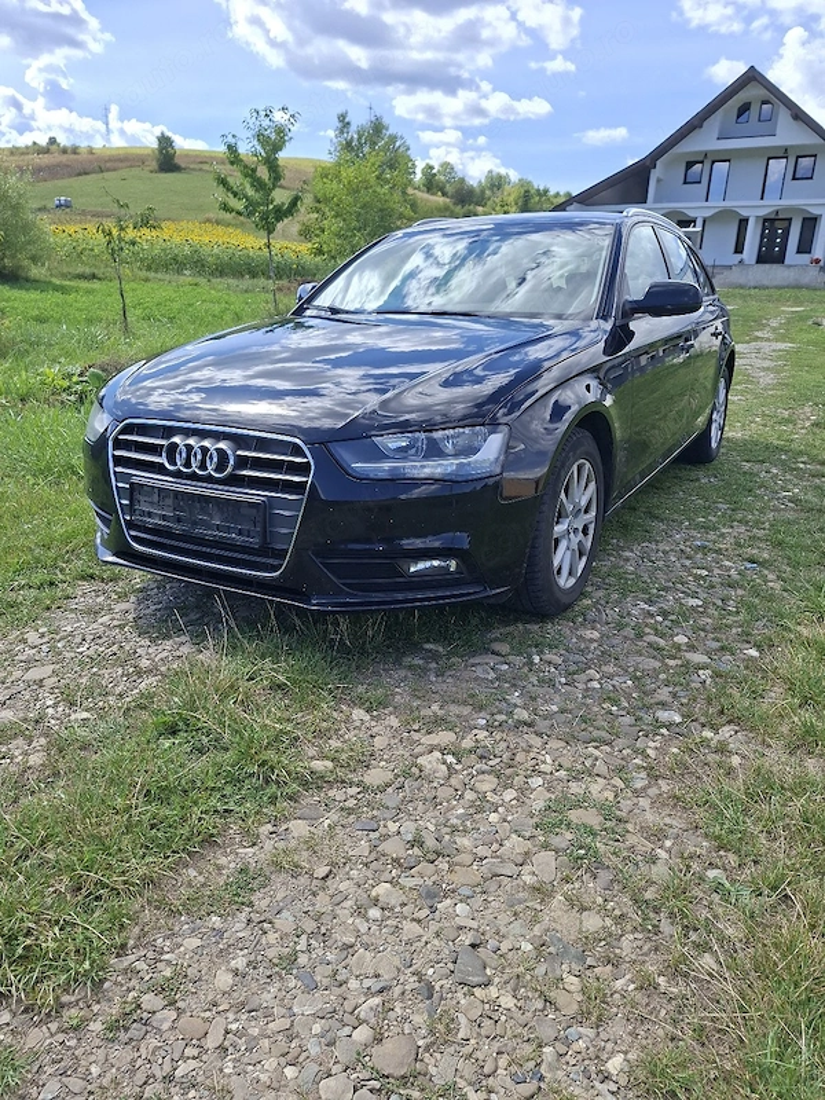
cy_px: 550
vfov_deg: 73.9
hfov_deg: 58.9
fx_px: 731
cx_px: 412
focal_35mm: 23
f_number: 1.8
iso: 40
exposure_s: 1/2000
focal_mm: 5.54
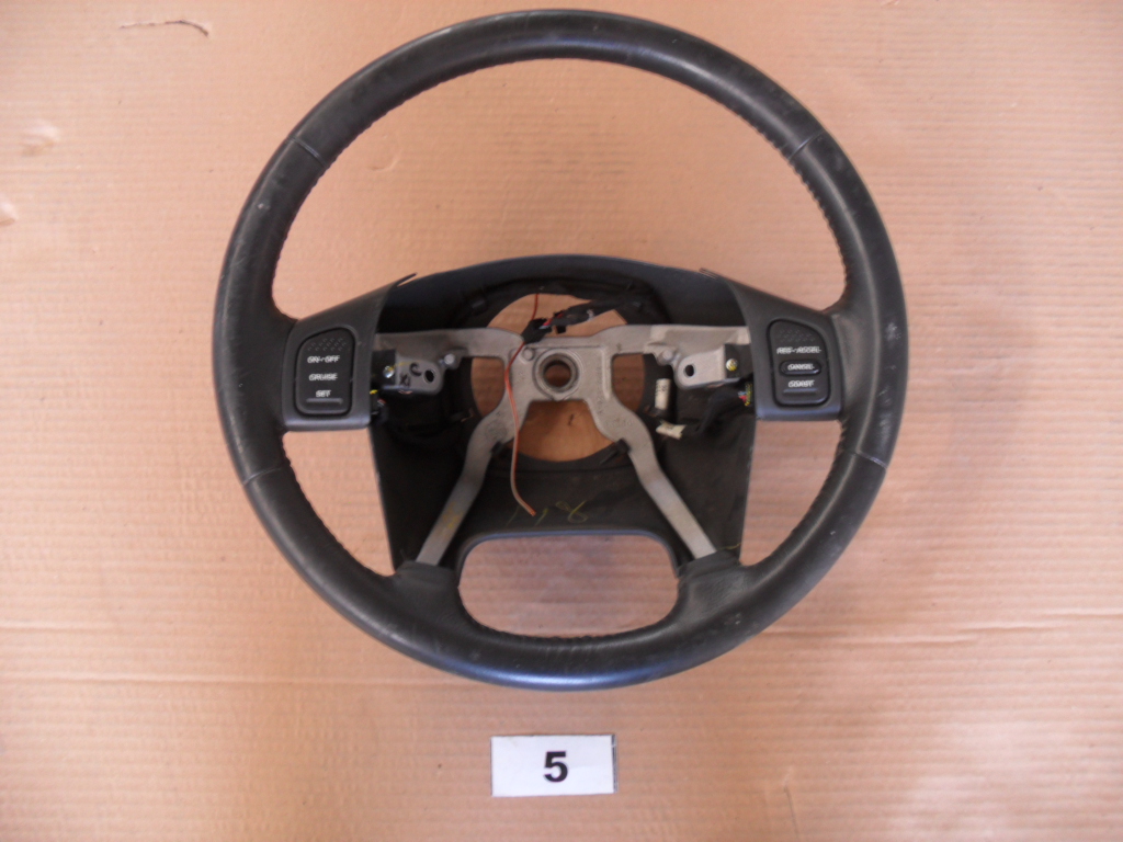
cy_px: 421
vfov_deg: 40.7
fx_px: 1135
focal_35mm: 35
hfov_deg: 52.6
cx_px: 562
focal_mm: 6.3
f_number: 3
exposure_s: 1/8
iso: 80
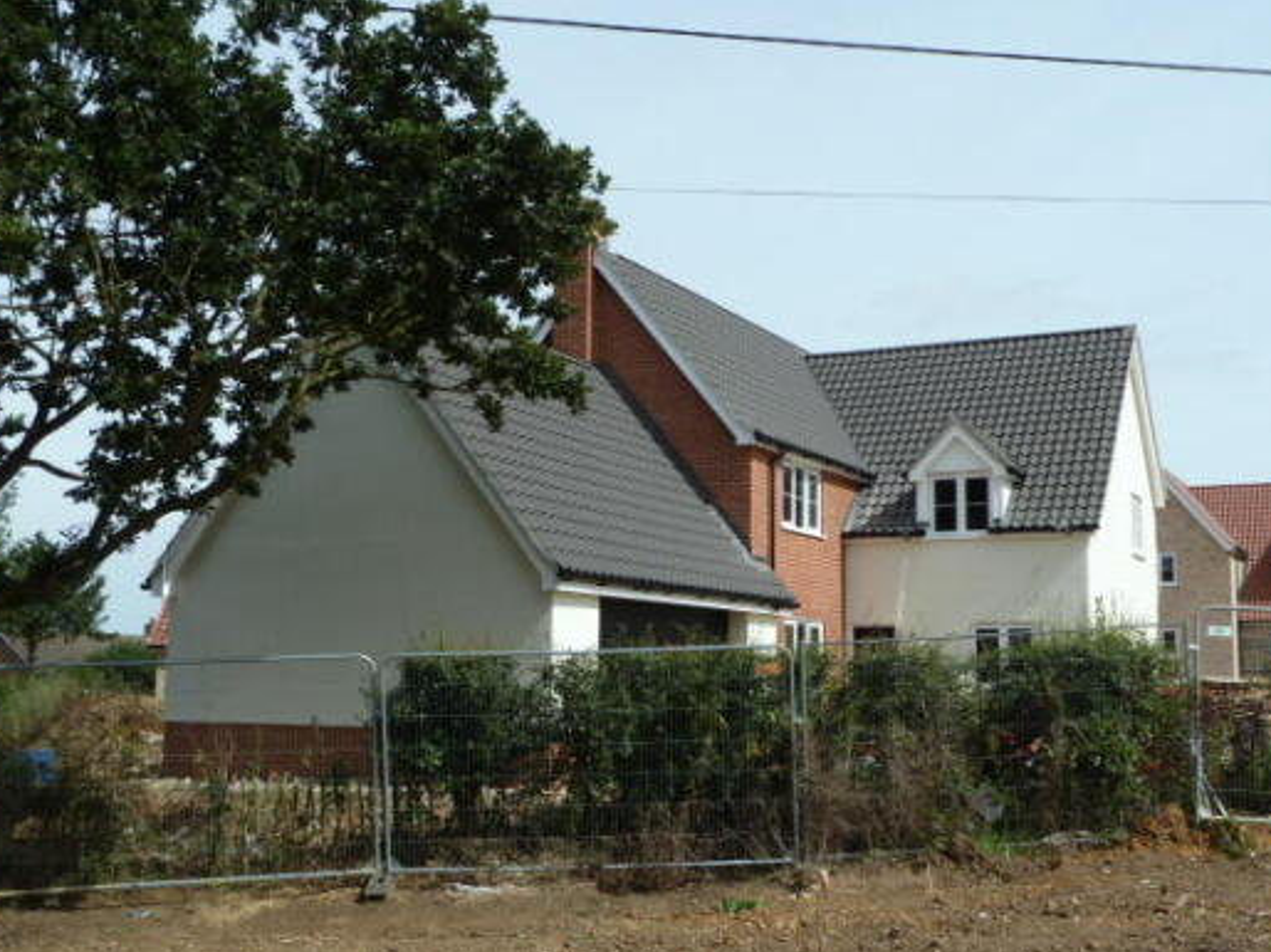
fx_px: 1541
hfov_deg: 44.8
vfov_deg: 34.3
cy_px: 498
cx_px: 684
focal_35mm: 42
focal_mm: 6.1
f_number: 5
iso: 80
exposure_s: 1/400
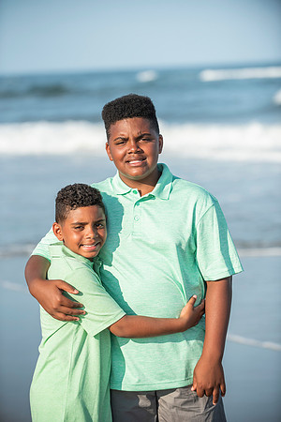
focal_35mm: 120
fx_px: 1405
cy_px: 211
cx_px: 140
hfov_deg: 11.4
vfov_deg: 17.1
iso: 250
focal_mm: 120
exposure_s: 1/2500
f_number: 3.5
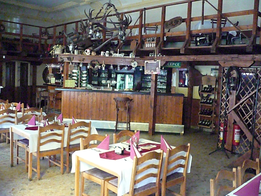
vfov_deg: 40.7
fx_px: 264
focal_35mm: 35
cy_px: 98
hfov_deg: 52.6
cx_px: 130
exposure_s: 1/200
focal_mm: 5.8
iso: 3200
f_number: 2.8
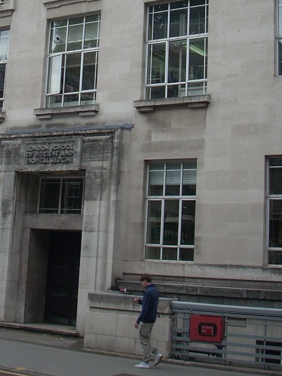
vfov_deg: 26.8
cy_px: 70
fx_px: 771
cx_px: 65
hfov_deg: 20.5
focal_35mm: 71
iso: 64
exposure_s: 1/210
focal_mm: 6.2
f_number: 2.8
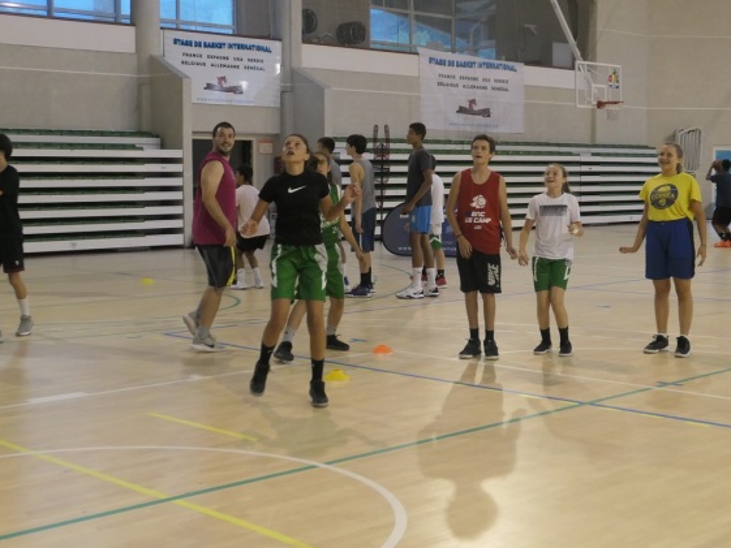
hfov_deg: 33.8
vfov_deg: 25.7
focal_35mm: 57
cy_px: 247
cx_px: 358
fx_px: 1204
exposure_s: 1/250
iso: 1000
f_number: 2.8
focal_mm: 13.5
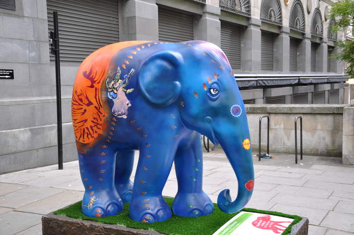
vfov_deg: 26.4
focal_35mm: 51
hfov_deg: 38.9
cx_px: 177
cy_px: 118
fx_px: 501
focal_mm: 34
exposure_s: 1/25
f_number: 4.2
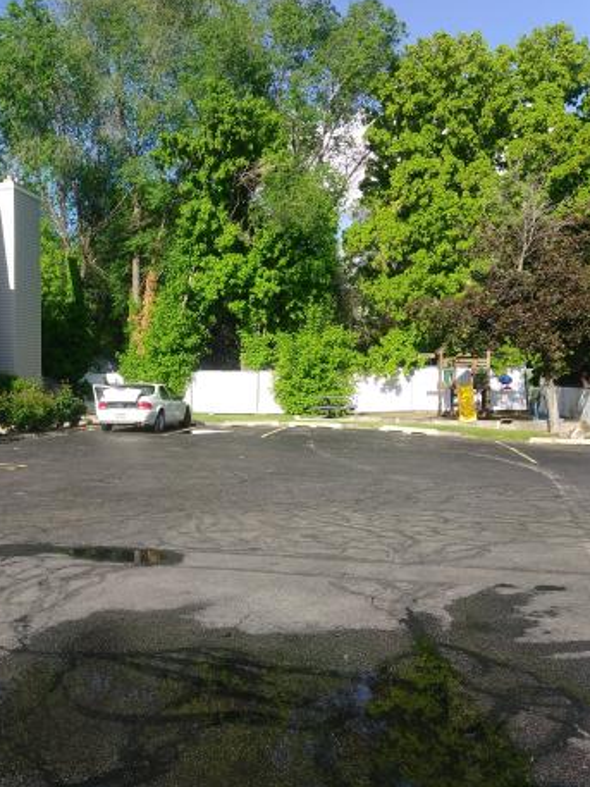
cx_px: 110
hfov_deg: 46.9
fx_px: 636
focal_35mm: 28
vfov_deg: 63.4
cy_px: 375
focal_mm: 3.46
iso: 100
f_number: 2.2
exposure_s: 1/541
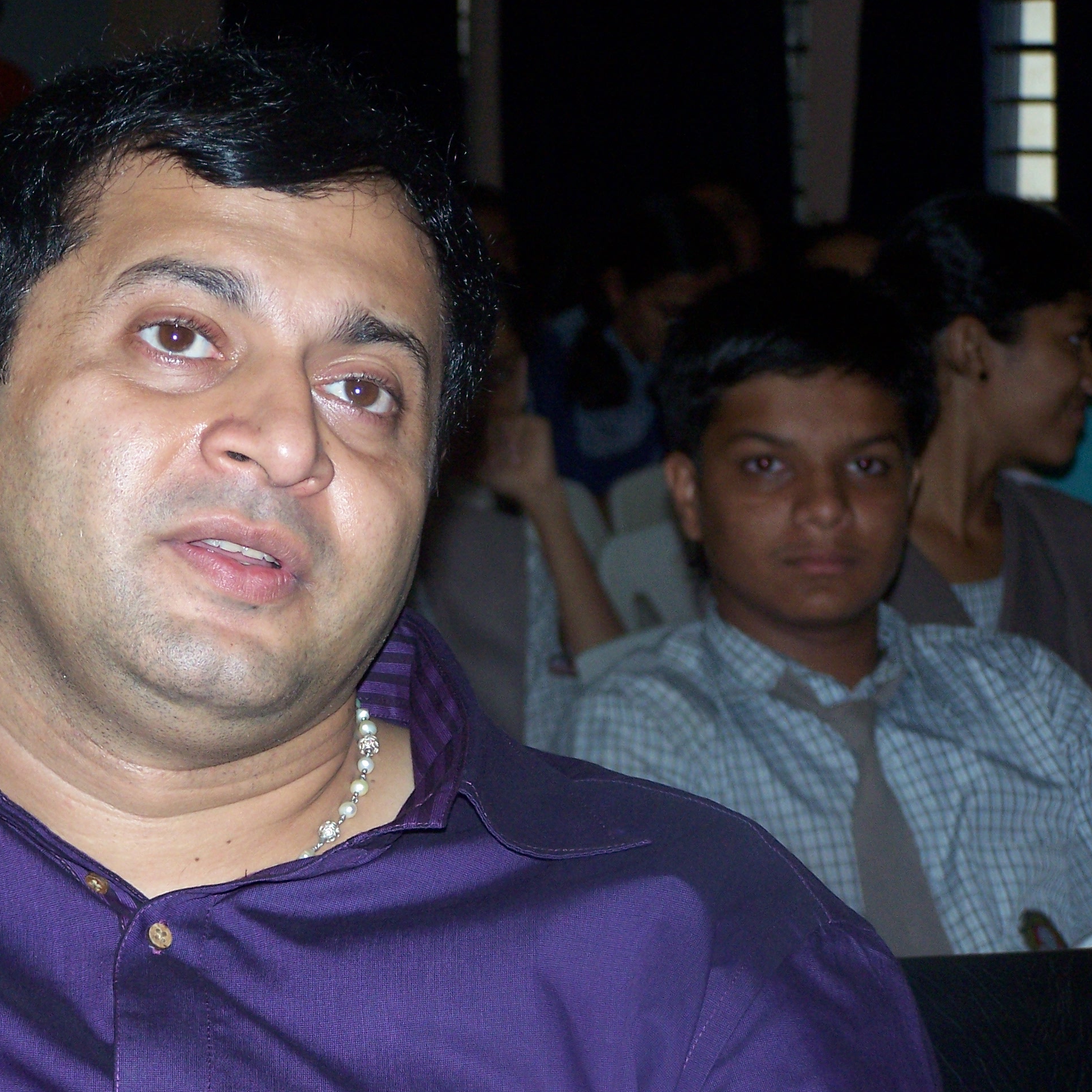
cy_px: 546
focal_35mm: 139
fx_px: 4961
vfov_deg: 12.6
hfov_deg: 12.5
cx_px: 385
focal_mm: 19.4
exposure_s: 1/90
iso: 140
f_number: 3.2
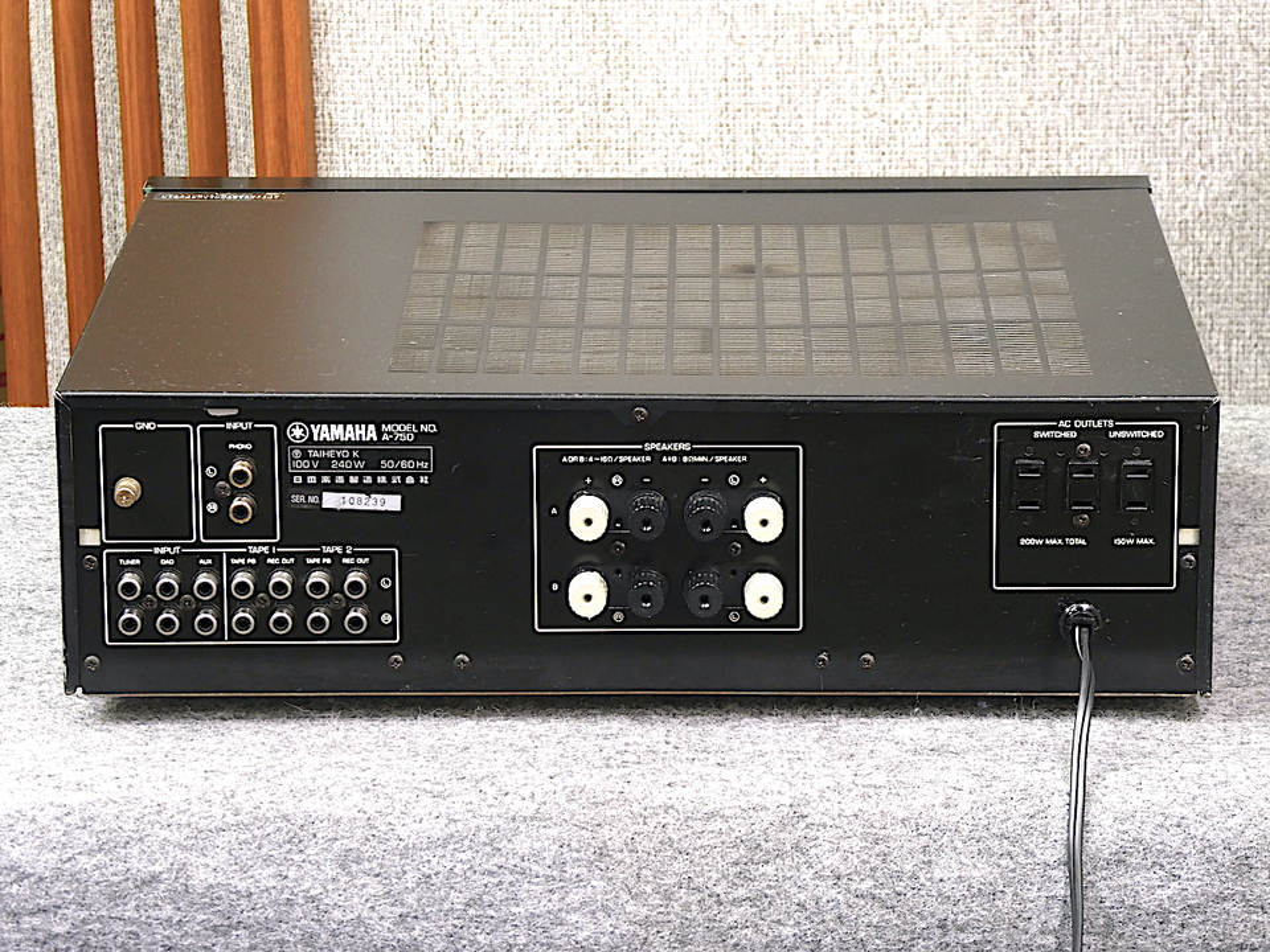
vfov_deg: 10.4
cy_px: 476
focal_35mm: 143
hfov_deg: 13.8
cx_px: 635
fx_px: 5246
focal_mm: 25.6
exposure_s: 1/2.5
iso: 200
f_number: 5.4
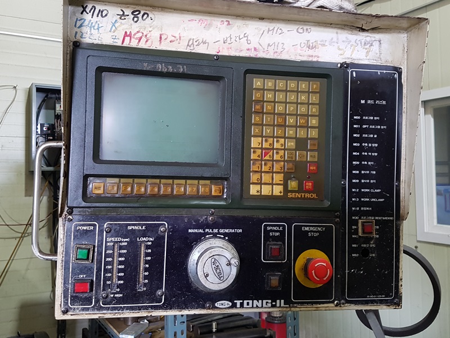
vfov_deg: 53.1
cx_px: 225
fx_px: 338
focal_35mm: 26
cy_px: 169
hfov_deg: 67.3
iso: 160
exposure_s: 1/24
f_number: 1.7
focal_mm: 4.2
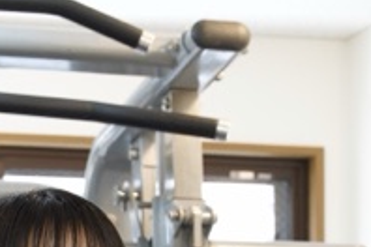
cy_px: 378
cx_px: 51
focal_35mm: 218
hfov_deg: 9.4
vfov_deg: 6.2
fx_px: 2246
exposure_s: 1/60
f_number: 4.5
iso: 800
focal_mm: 36
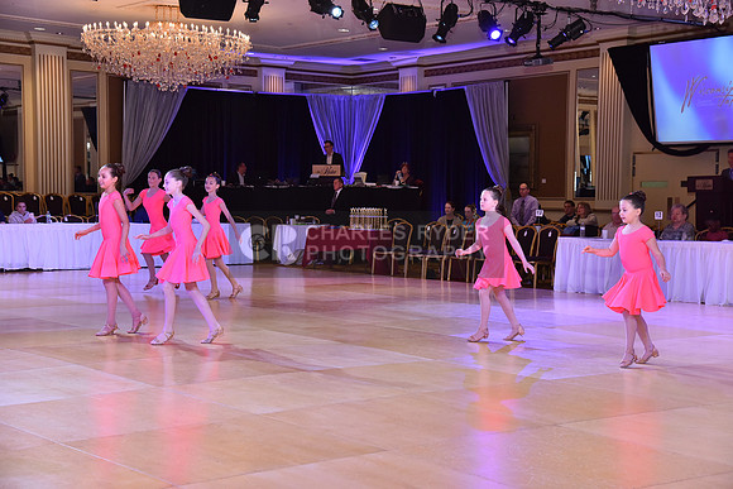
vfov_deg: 21.9
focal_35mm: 62
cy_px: 244
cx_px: 366
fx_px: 1263
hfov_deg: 32.4
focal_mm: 62
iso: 1600
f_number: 5
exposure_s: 1/250
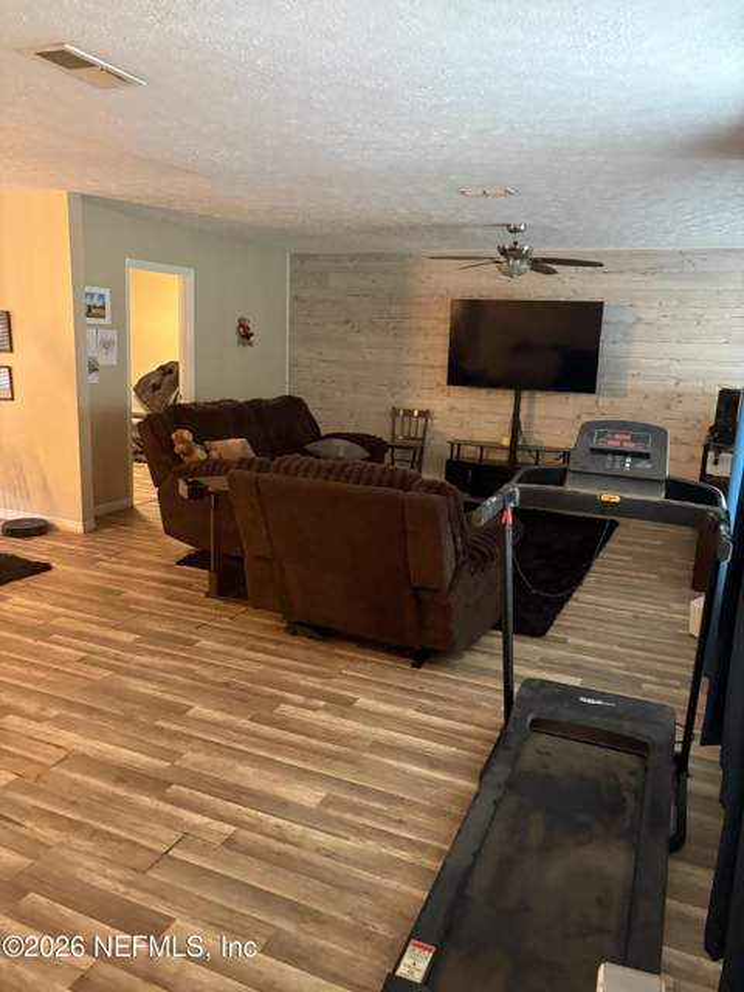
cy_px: 496
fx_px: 745
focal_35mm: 26
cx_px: 372
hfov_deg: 53.1
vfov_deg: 67.3
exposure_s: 1/30
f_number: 1.6
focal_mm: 5.96
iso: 640
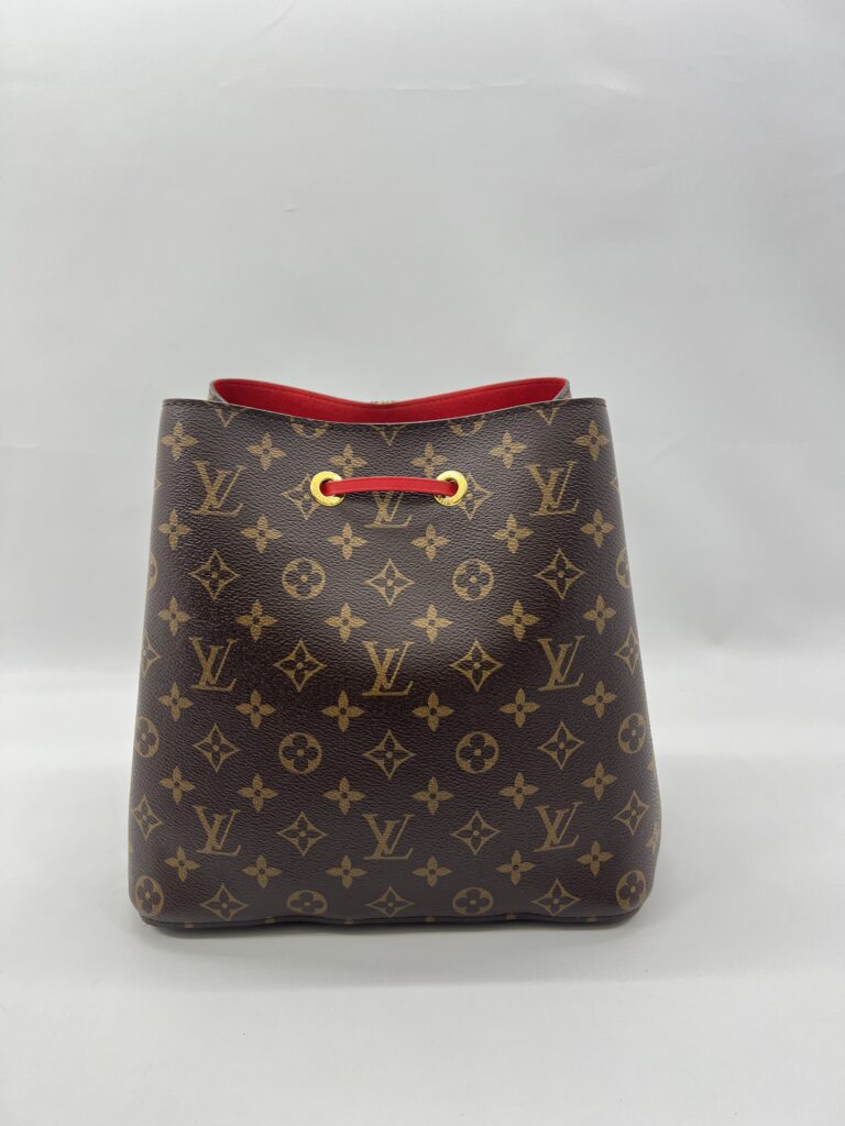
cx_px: 422
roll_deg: +0.6
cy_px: 563
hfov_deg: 53.1
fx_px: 846
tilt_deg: -15.7
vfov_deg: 67.3
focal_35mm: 26
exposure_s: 1/100
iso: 50
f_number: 1.5
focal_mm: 5.7
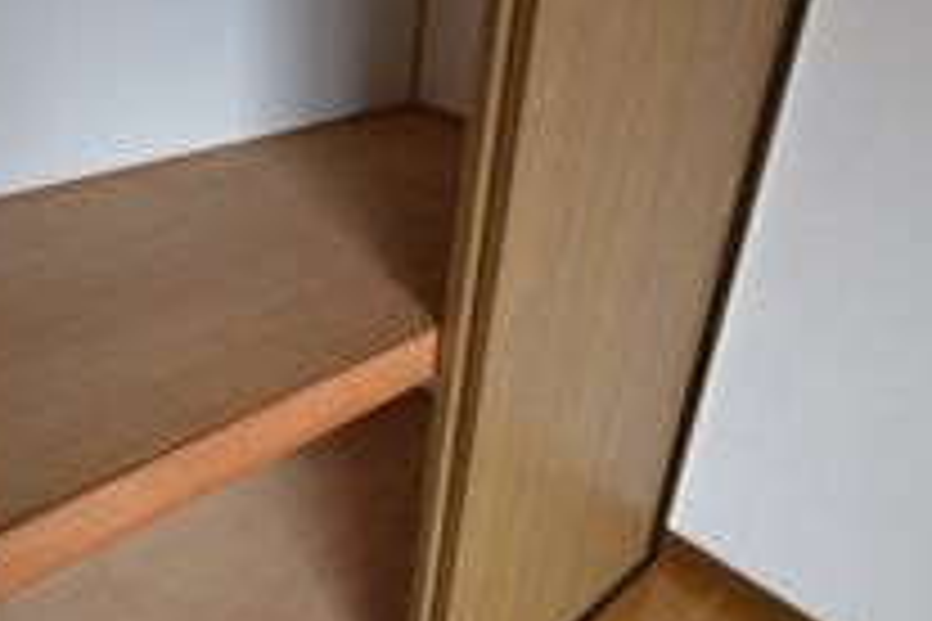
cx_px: 261
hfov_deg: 61.0
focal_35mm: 29
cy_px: 160
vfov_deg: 43.6
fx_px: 751
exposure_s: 1/2.5
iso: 100
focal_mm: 10
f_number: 3.5
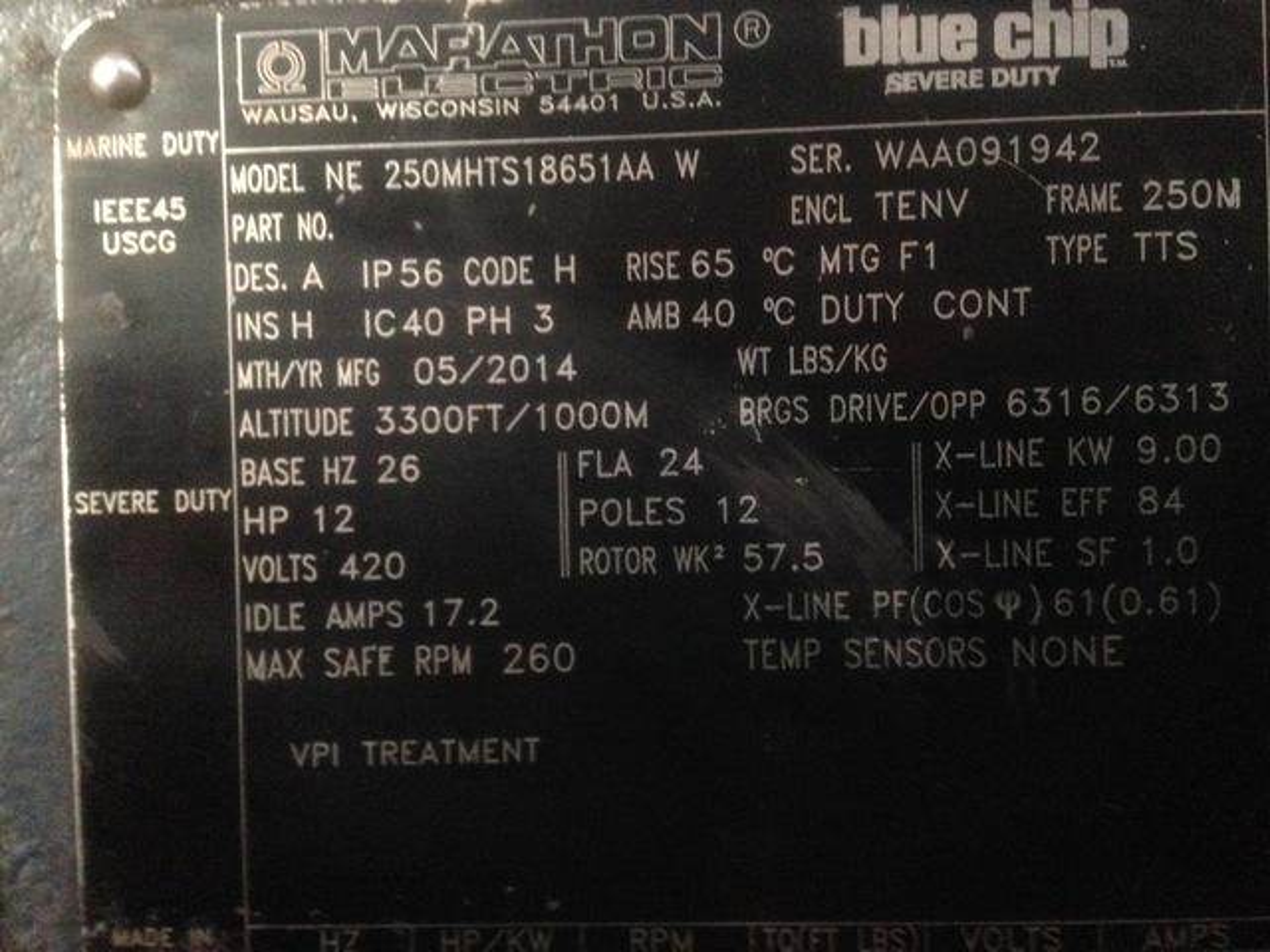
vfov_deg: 42.9
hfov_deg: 55.4
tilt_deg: -2.3
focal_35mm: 33
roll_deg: +2.2
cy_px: 476
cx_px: 635
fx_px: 1211
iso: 800
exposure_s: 1/15
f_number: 2.4
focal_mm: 4.12
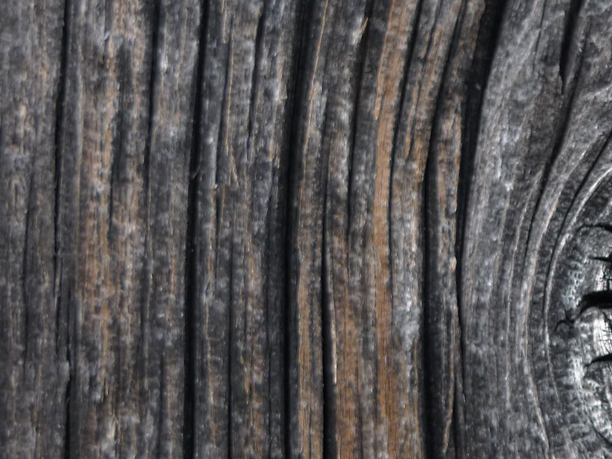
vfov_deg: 19.3
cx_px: 654
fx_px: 1343
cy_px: 299
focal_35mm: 76
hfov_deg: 24.2
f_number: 2.8
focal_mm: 6.8
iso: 80
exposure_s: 1/160
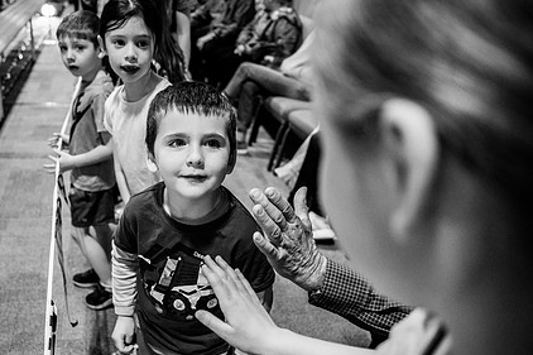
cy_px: 202
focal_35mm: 33
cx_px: 206
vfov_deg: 39.9
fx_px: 488
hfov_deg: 56.7
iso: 2500
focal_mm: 24
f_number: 2.8
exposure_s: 1/320
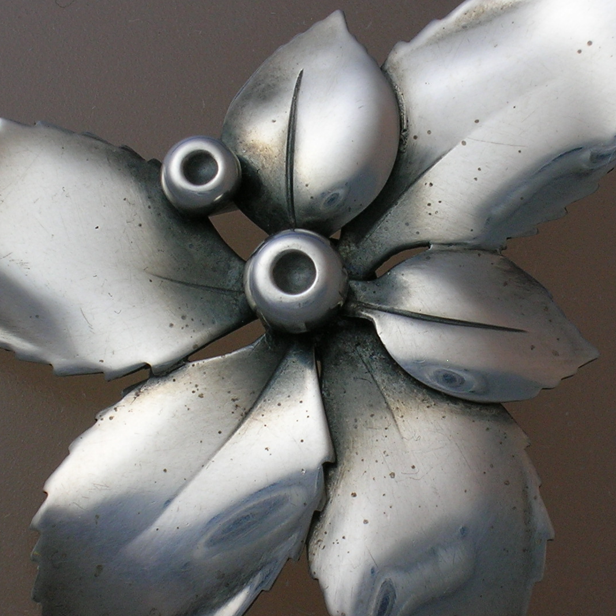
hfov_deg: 12.5
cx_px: 331
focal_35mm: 140
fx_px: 2819
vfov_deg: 12.5
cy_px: 345
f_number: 4
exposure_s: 1/19.7
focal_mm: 12.3
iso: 50
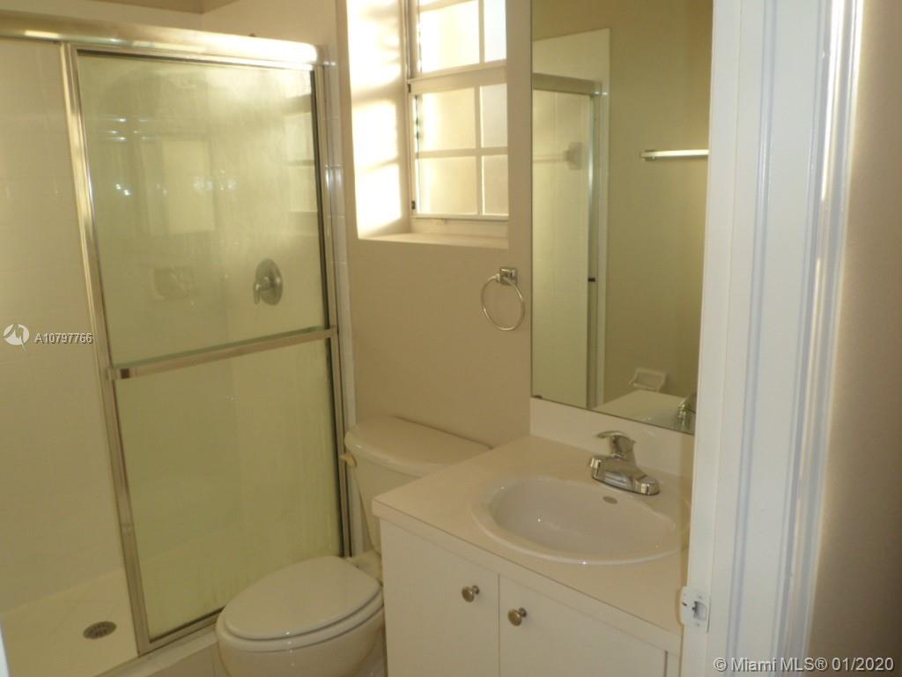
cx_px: 451
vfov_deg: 51.4
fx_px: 704
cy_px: 338
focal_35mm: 27
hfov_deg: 65.3
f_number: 3.3
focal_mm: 4.9
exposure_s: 1/125
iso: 80
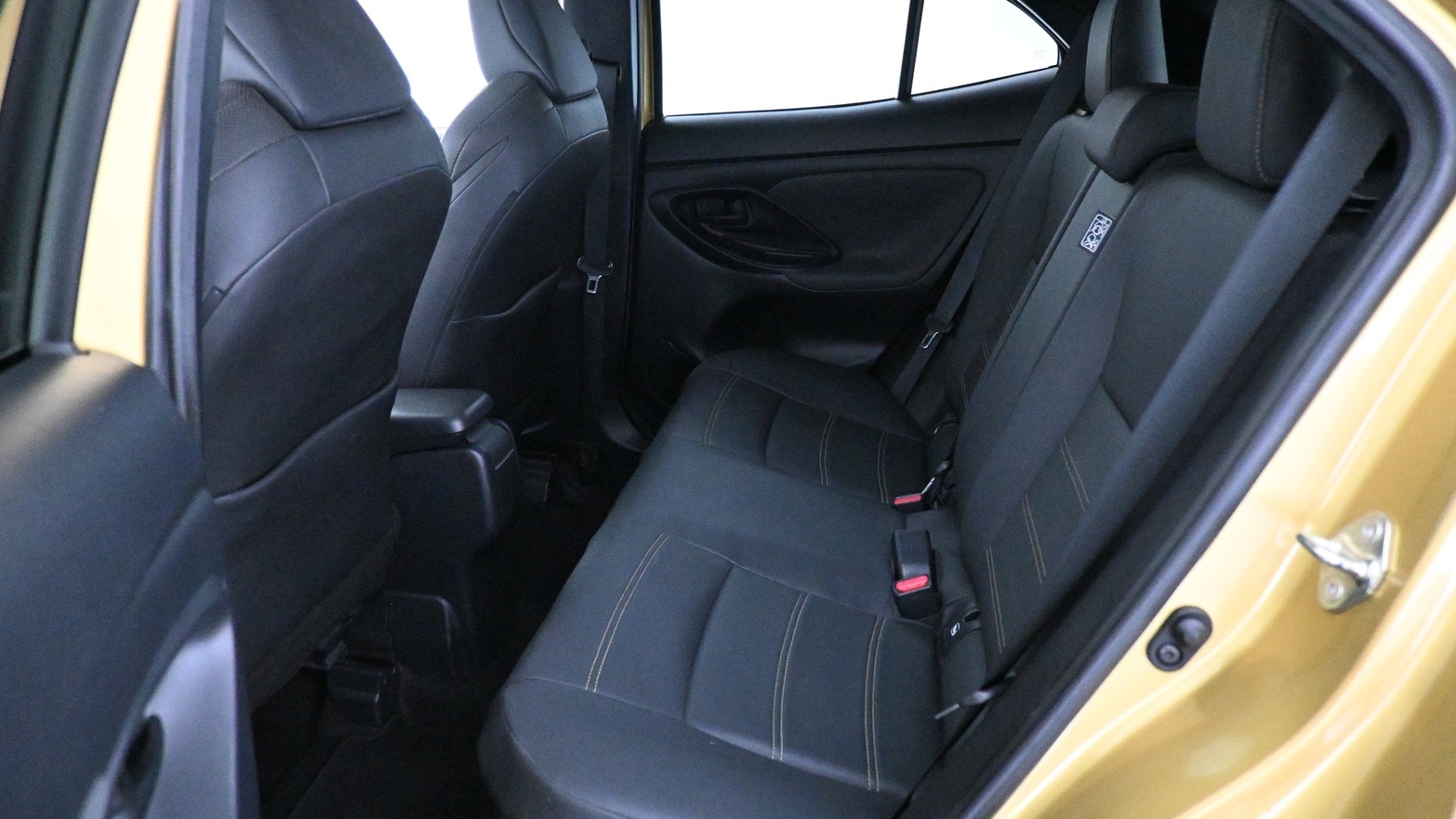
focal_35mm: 26
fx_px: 1004
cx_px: 716
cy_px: 401
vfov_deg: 44.4
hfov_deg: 71.9
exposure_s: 1/60
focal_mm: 16
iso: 12800
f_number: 3.5
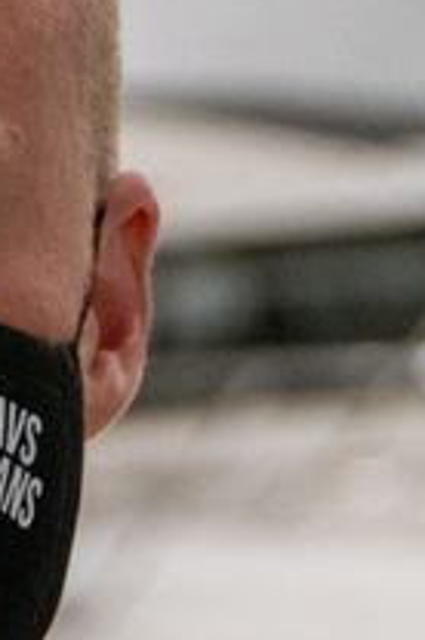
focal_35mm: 659
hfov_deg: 2.1
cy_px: 425
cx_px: -303
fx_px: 11708
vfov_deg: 3.1
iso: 3200
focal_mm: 62.9
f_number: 4.3
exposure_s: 1/320
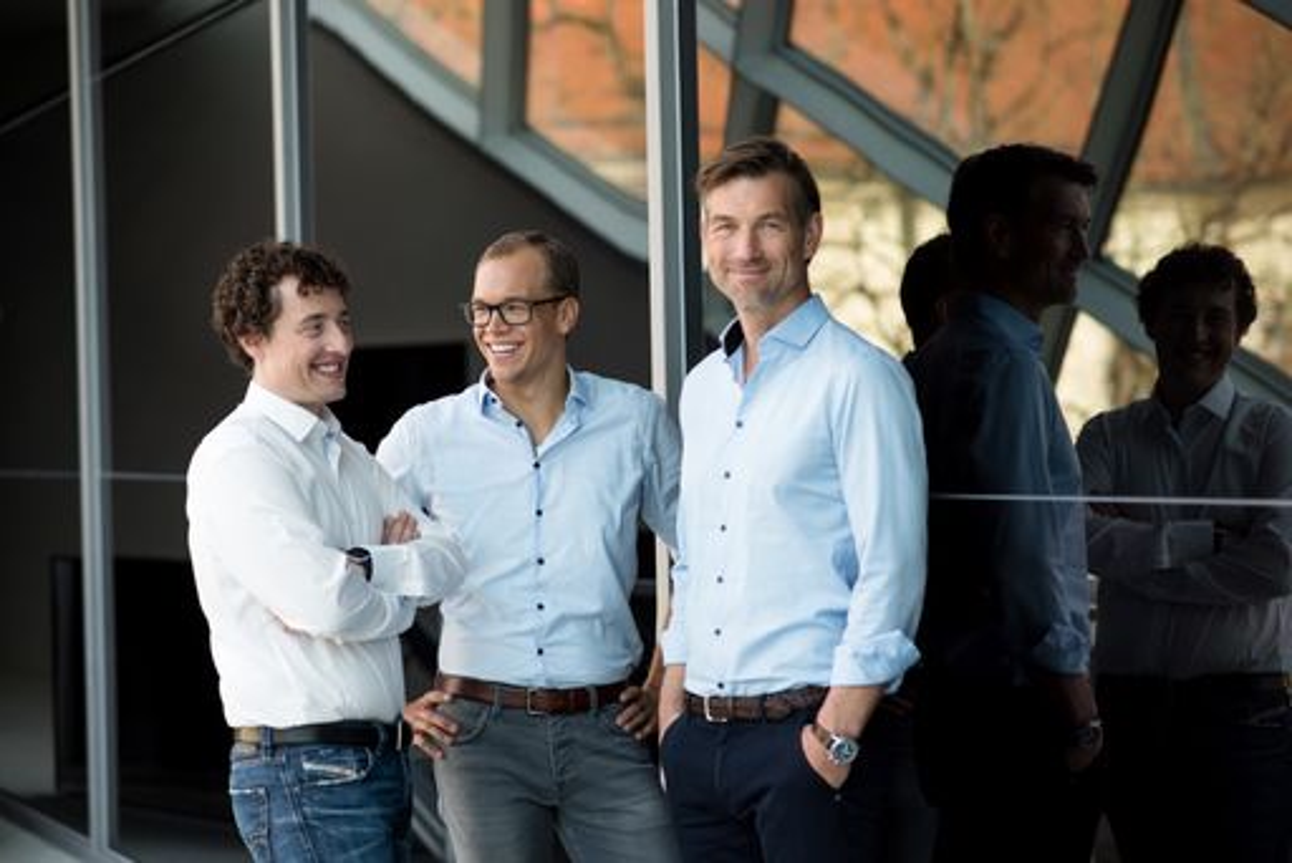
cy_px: 432
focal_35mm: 85
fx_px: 3052
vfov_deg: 16.1
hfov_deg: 23.9
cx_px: 646
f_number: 2.8
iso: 160
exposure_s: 1/160
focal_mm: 85
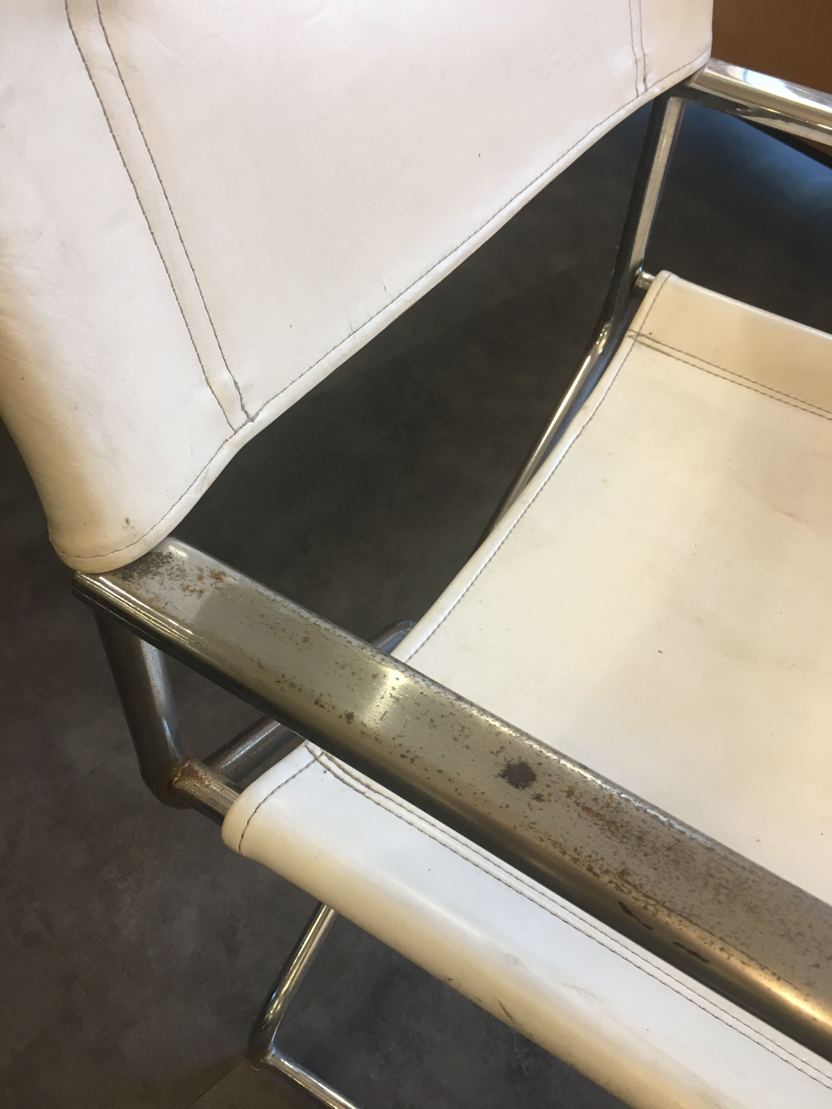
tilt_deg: -50.6
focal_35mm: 29
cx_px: 416
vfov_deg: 61.7
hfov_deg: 48.2
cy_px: 554
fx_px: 929
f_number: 2.2
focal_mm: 4.15
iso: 100
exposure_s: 1/33
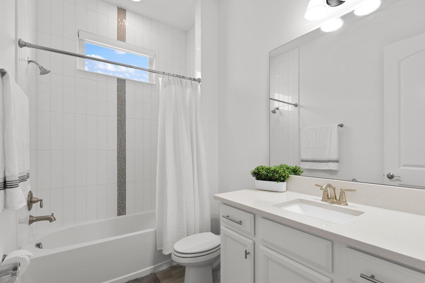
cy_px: 155
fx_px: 189
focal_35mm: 16
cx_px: 229
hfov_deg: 96.6
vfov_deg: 73.6
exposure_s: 1/6
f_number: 8
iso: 320
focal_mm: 14
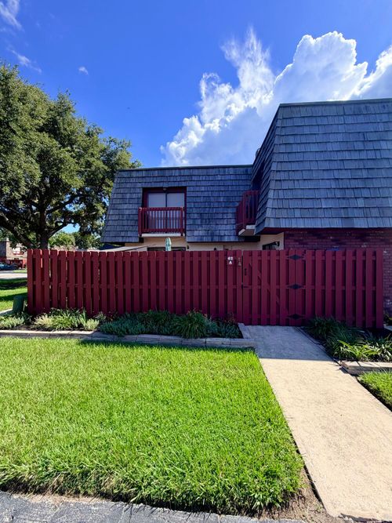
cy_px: 262
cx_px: 196
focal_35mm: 14
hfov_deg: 85.7
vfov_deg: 102.1
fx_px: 211
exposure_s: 1/770
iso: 32
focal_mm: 2.22
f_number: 2.2
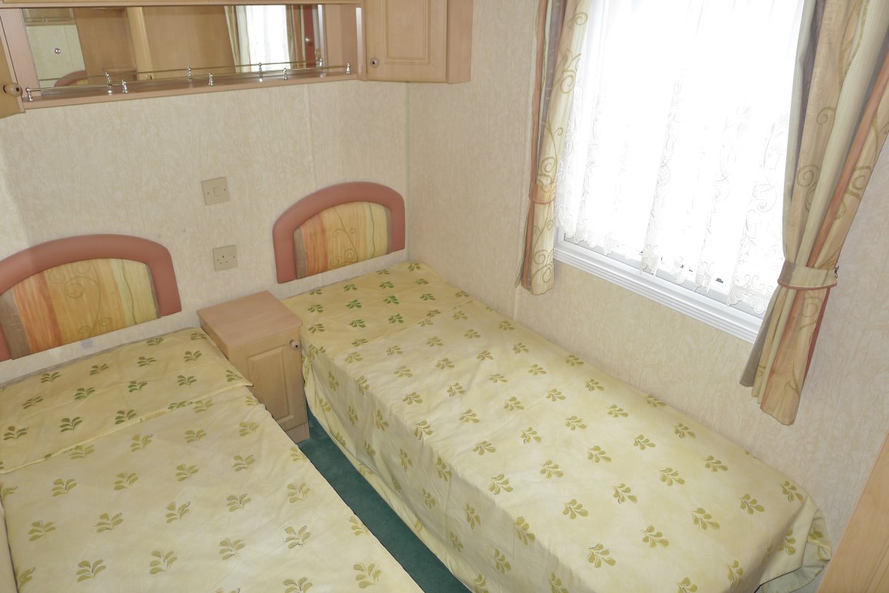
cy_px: 296
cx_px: 444
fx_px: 593
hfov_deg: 73.7
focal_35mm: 24
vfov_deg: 53.2
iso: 125
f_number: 2
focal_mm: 5.1
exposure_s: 1/125
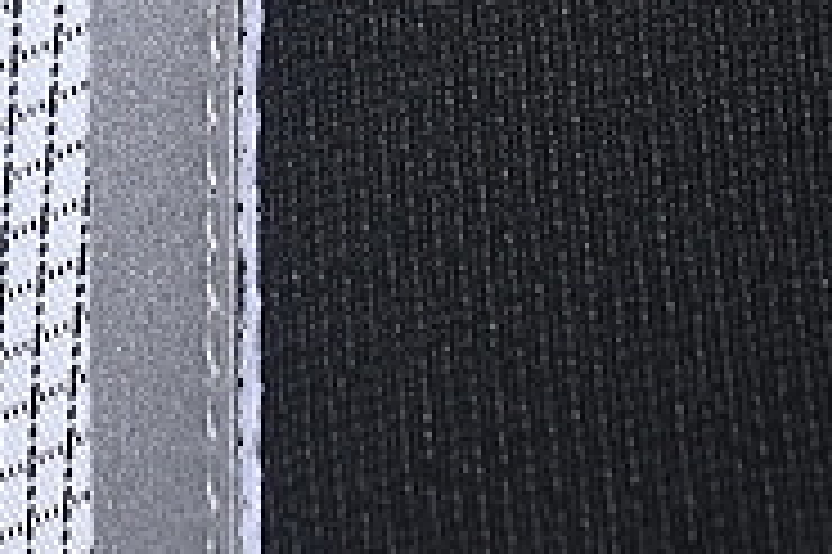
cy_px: -689
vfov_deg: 3.1
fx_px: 10137
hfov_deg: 4.7
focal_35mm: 439
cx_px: 549
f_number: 7.1
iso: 160
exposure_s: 1/80
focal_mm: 50
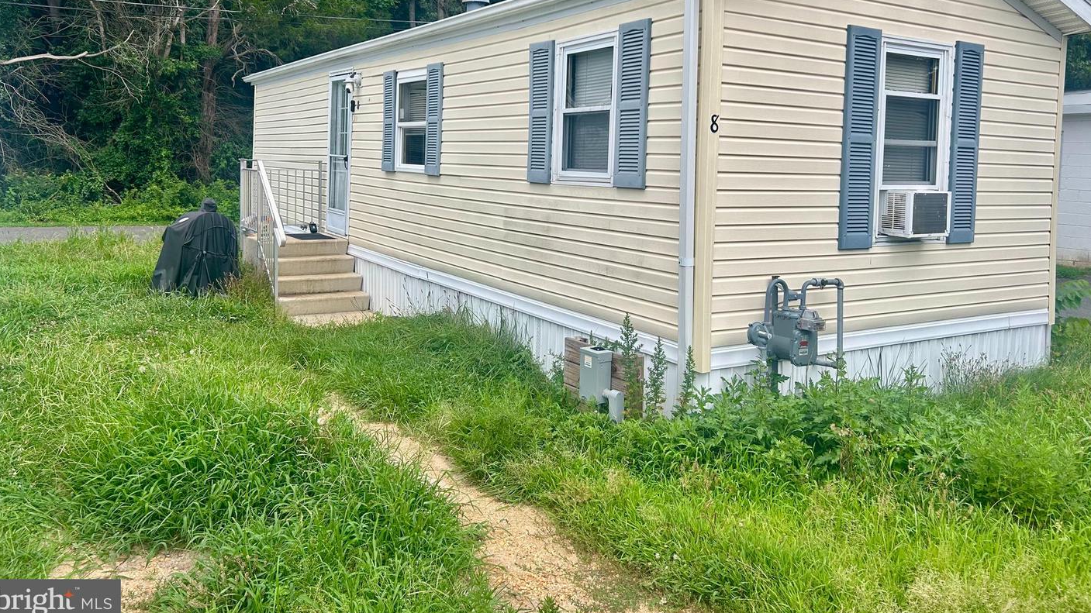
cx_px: 543
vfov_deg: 39.7
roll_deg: -2.2
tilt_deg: -2.4
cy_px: 205
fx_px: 839
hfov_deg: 66.1
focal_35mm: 29
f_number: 1.5
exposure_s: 1/753
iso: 50
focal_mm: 5.7
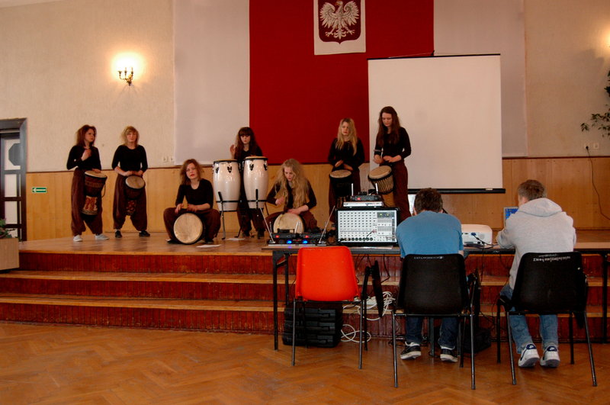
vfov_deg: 39.9
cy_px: 202
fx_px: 558
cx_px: 305
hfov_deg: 57.3
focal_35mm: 33
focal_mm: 22
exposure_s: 1/60
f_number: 4.5
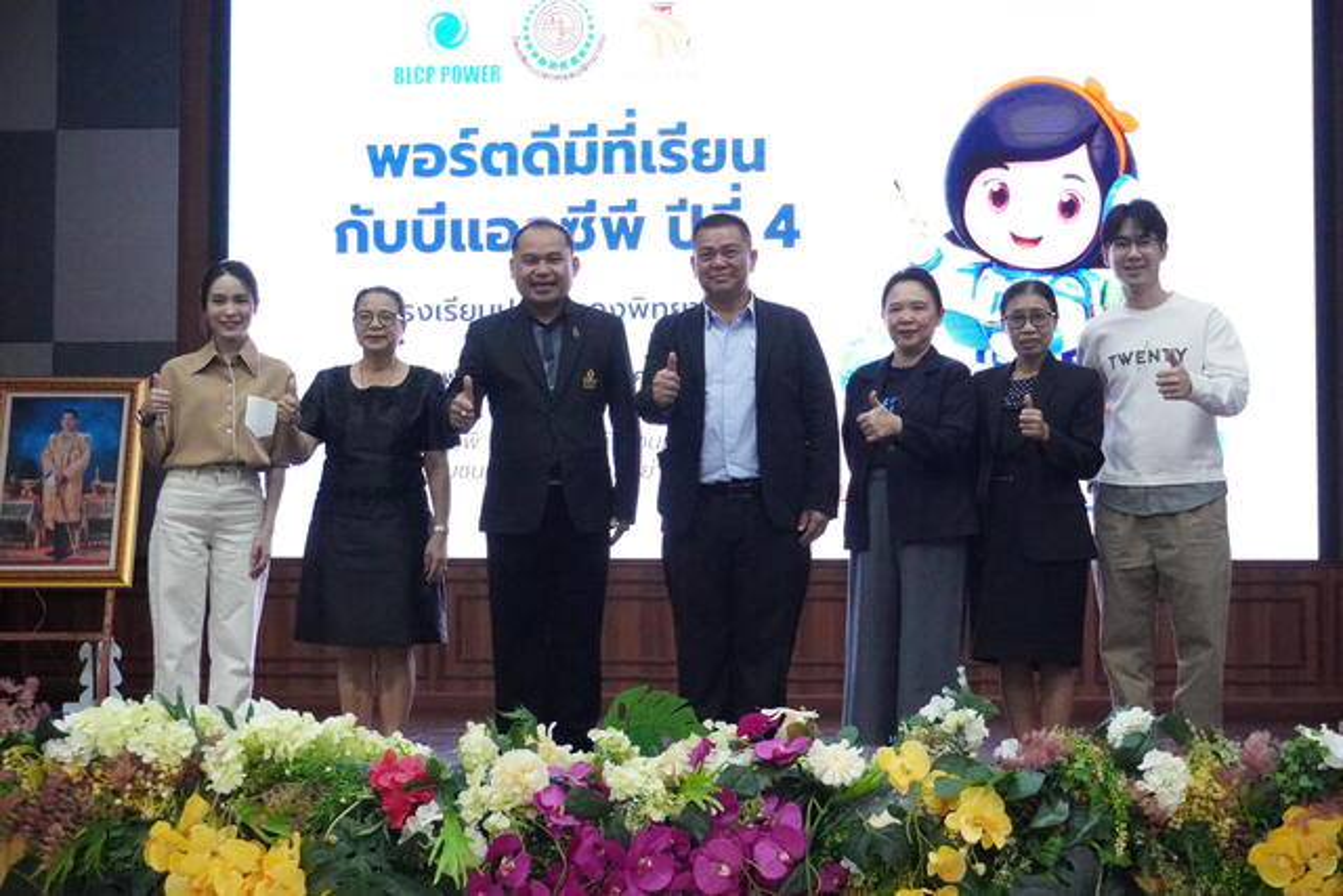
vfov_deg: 24.4
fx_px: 2071
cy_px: 448
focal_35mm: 56
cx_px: 672
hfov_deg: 35.9
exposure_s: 1/400
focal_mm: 37
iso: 12800
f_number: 5.6
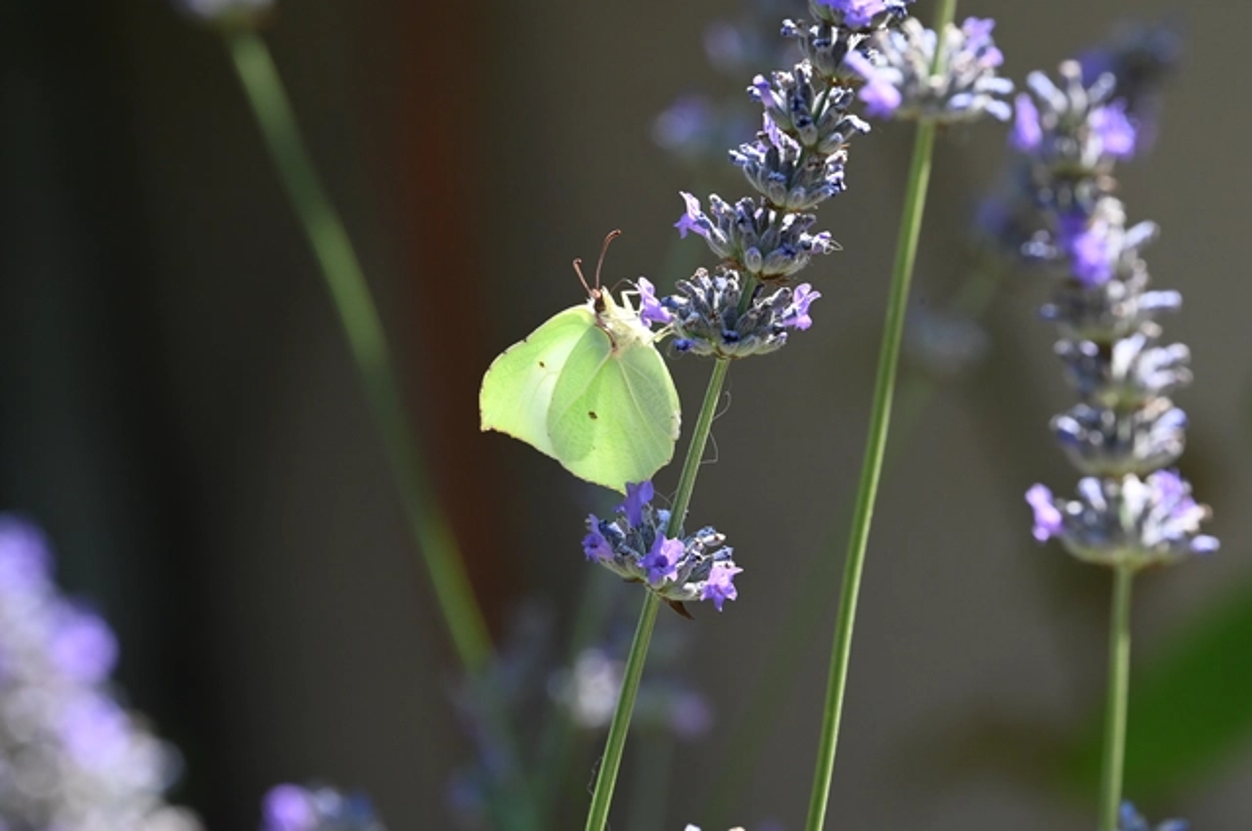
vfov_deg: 3.4
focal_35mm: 400
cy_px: 416
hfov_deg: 5.2
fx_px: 13893
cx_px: 626
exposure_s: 1/640
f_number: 14
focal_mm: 400
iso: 2200
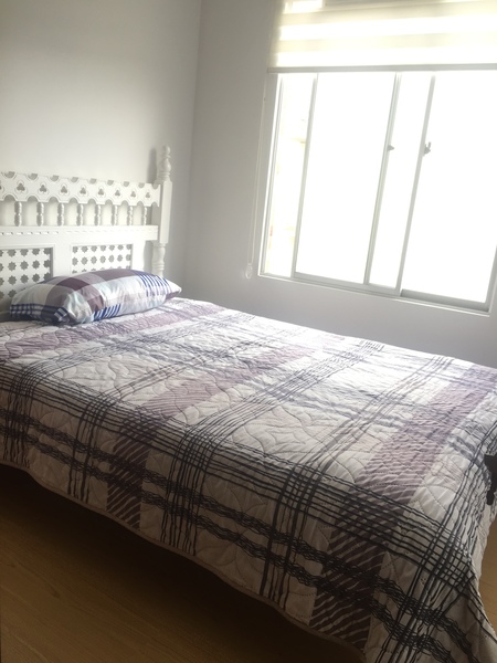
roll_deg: -5.4
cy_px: 332
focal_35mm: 29
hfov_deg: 48.2
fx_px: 555
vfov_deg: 61.7
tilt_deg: -14.7
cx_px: 248
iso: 32
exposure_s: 1/60
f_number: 2.2
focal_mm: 4.15
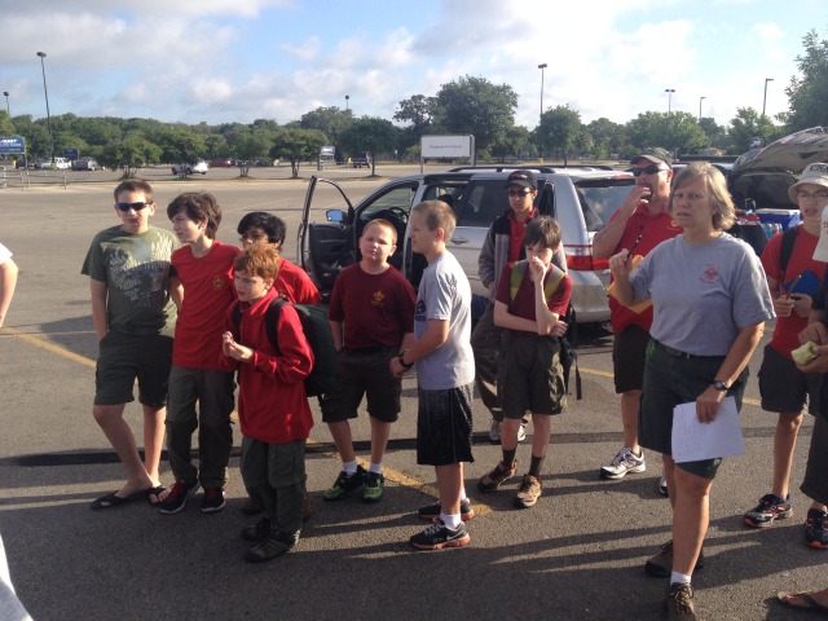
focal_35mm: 35
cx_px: 414
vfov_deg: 40.7
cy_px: 310
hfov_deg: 52.6
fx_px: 837
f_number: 2.4
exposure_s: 1/1022
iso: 50
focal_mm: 4.28
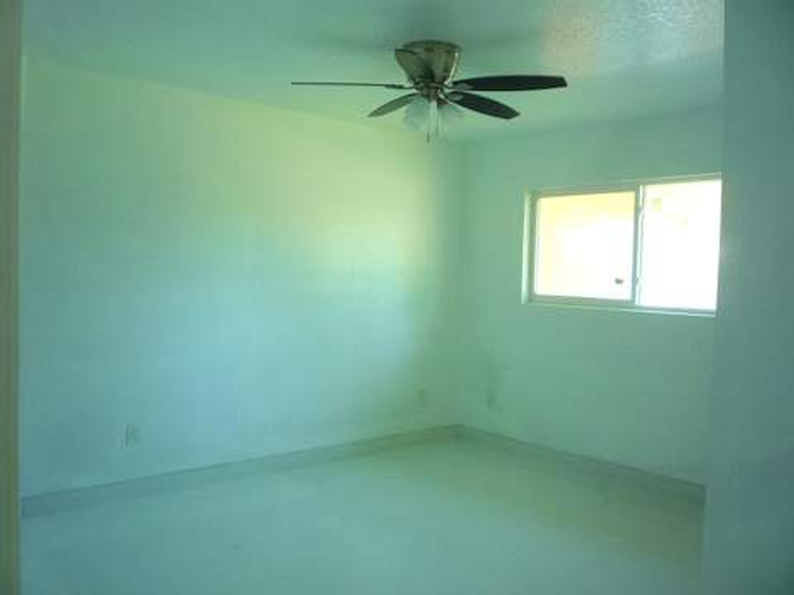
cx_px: 397
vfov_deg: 46.8
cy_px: 298
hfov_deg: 60.0
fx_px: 688
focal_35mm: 30
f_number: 3.3
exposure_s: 1/30
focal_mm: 5.2
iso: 160
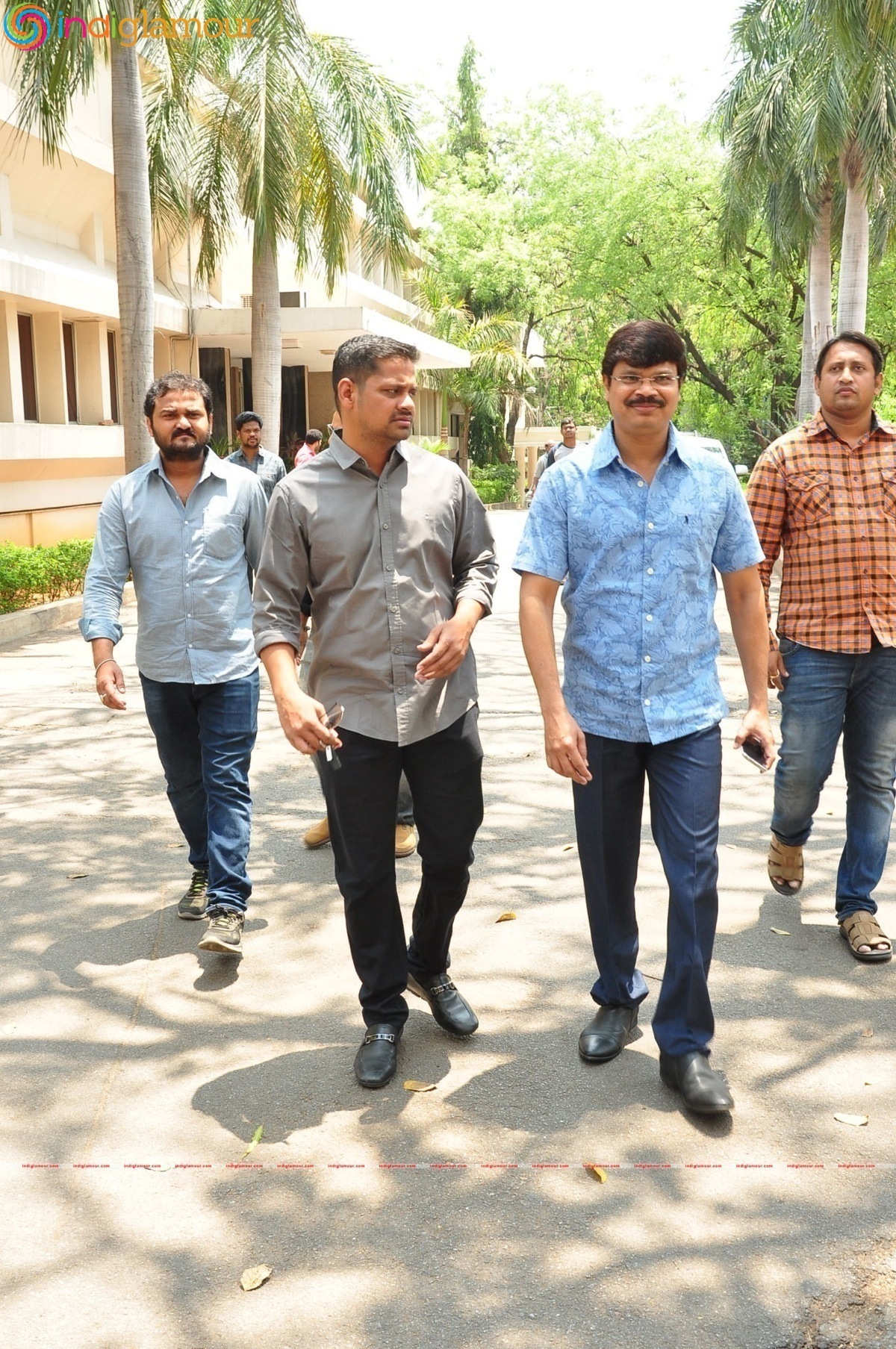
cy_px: 674
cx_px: 448
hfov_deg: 35.4
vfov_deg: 51.3
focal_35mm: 38
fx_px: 1404
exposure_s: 1/125
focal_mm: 25
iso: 500
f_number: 9
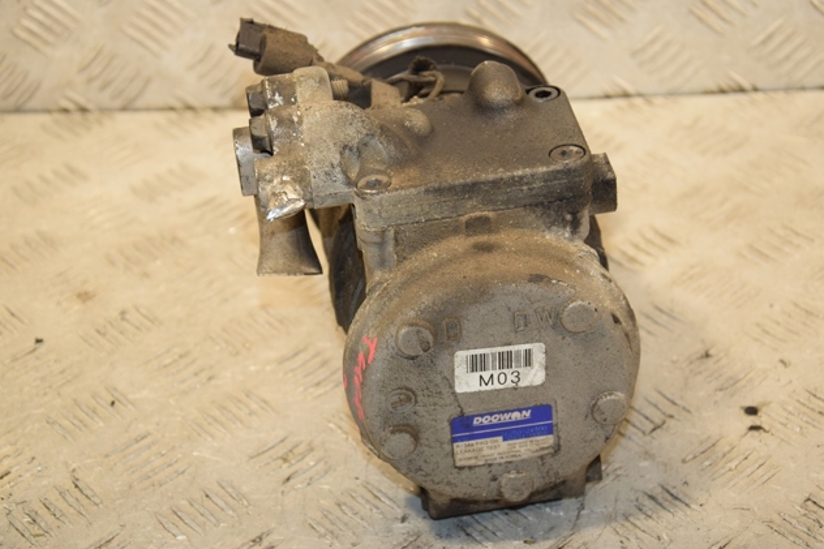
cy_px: 273
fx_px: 1808
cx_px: 409
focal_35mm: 79
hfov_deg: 25.7
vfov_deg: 17.3
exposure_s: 1/200
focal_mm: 52
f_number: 6.3
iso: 800
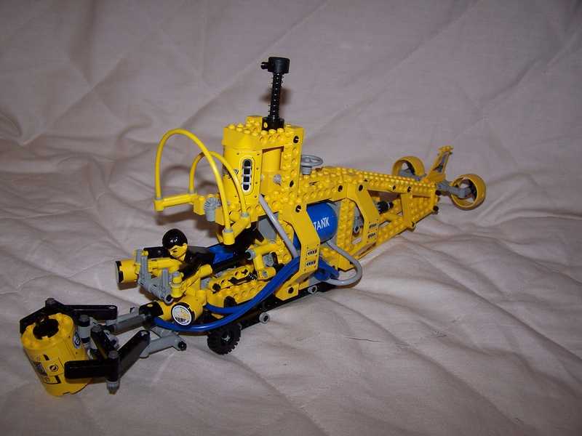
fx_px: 639
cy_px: 218
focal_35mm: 38
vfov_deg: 37.7
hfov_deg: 49.0
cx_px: 291
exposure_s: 1/60
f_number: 2.8
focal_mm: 6.3
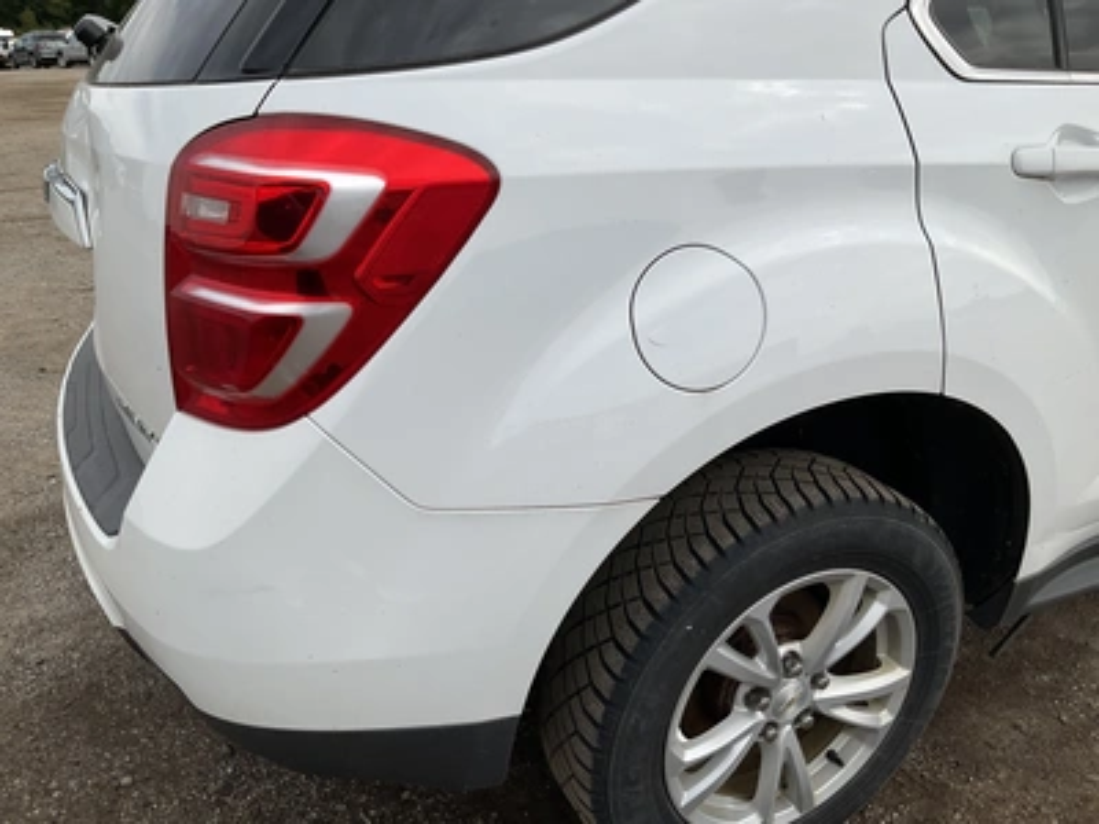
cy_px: 412
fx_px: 921
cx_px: 550
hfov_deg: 61.7
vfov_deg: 48.2
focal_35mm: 29
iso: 25
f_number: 1.8
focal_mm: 3
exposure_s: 1/2058
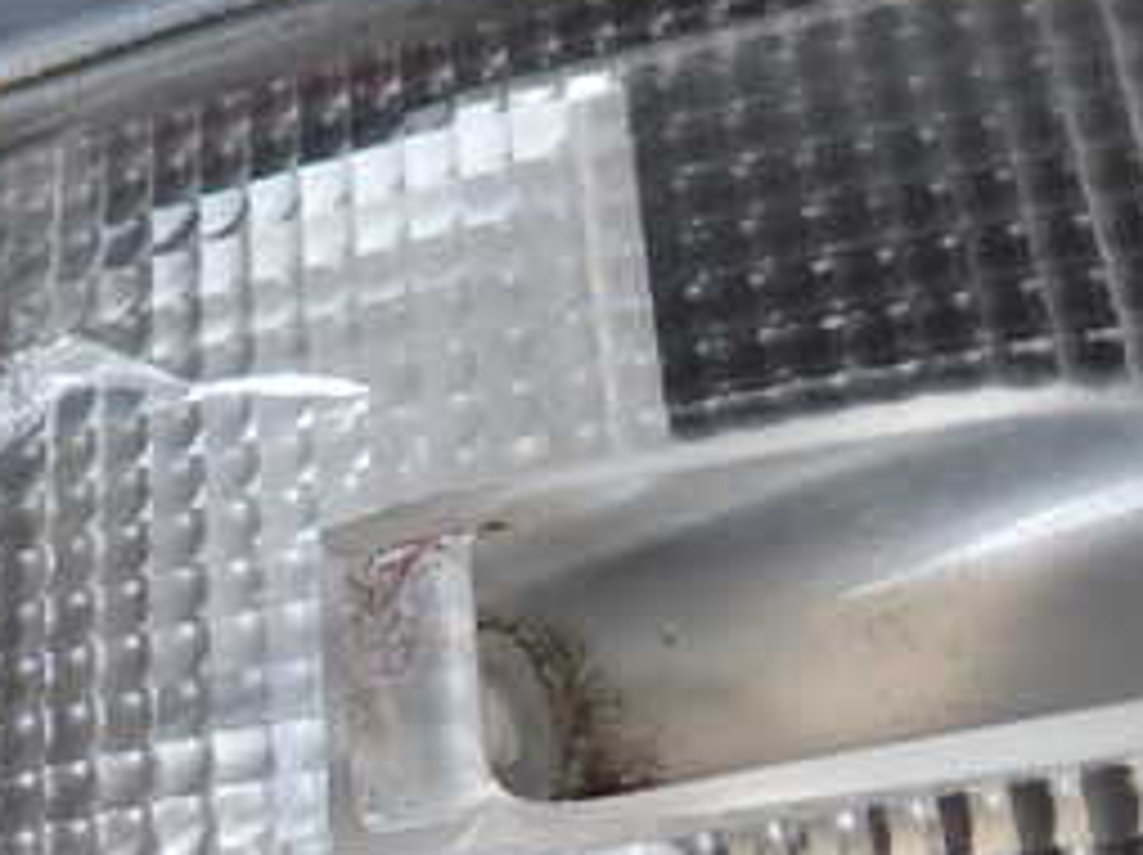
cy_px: 477
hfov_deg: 27.2
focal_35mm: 71
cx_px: 351
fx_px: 2342
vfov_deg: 20.7
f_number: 2.3
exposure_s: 1/60
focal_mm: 5.4
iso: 200
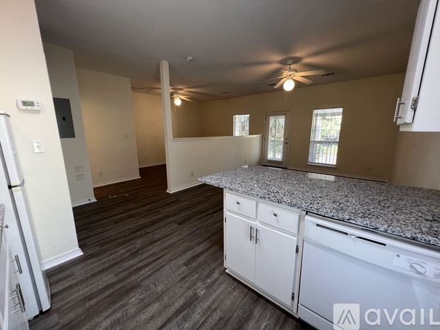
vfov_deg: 89.9
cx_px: 220
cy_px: 165
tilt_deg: -12.0
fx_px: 165
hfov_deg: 106.2
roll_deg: +0.1
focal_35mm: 13
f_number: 1.8
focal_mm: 1.57
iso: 125
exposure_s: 1/60
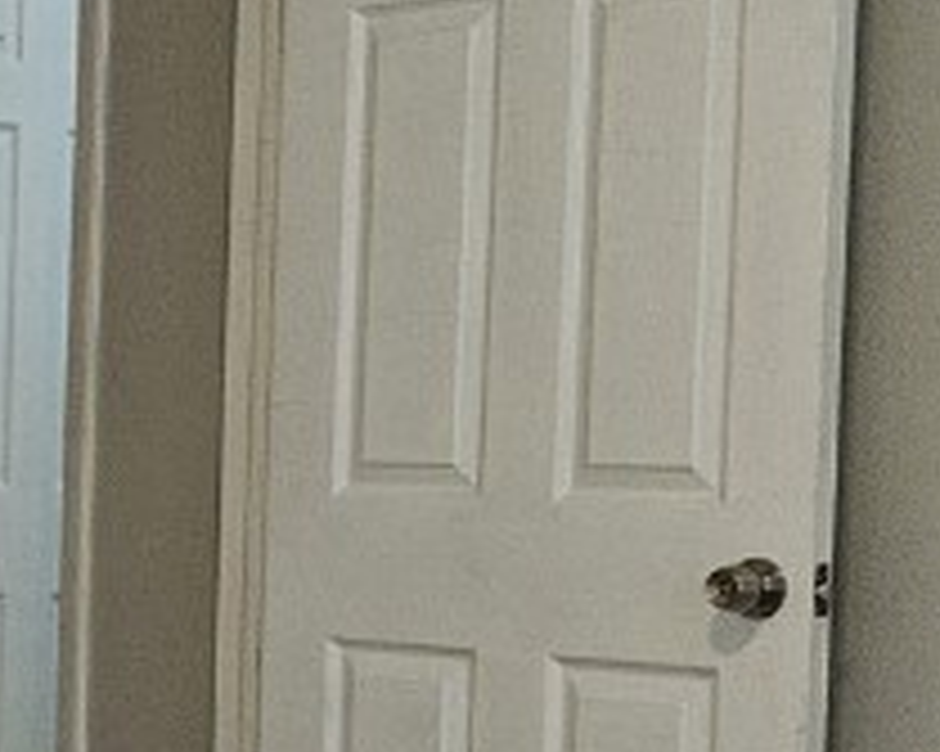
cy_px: 486
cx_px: -733
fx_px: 3059
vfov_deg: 14.0
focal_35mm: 110
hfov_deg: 15.2
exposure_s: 1/40
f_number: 1.8
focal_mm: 5.4
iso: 100
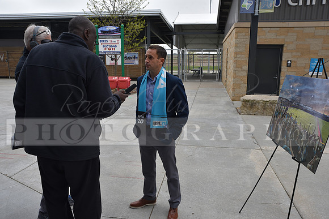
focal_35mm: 31
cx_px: 164
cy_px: 110
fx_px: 283
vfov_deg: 42.3
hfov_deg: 60.3
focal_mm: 31
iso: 400
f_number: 10
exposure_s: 1/400
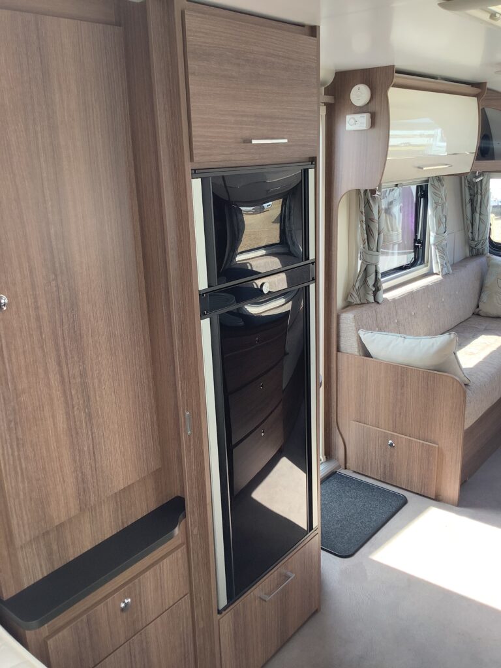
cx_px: 250
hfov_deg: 45.4
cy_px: 334
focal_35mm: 31
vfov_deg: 58.4
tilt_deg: -17.4
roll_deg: +1.2
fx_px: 598
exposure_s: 1/120
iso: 64
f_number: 2.4
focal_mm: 3.3
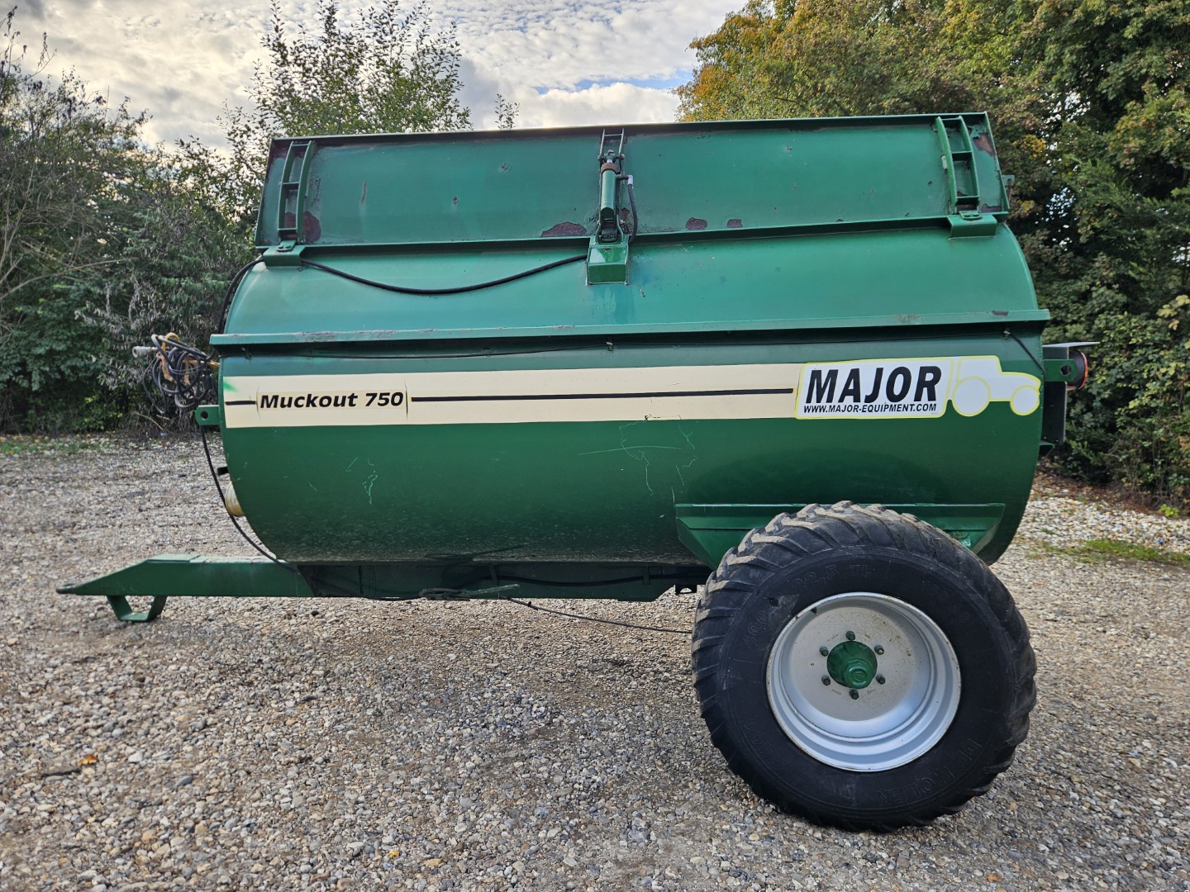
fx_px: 791
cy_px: 446
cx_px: 595
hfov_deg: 73.9
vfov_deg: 58.9
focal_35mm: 23
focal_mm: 5.4
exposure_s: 1/212
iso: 25
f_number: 1.8
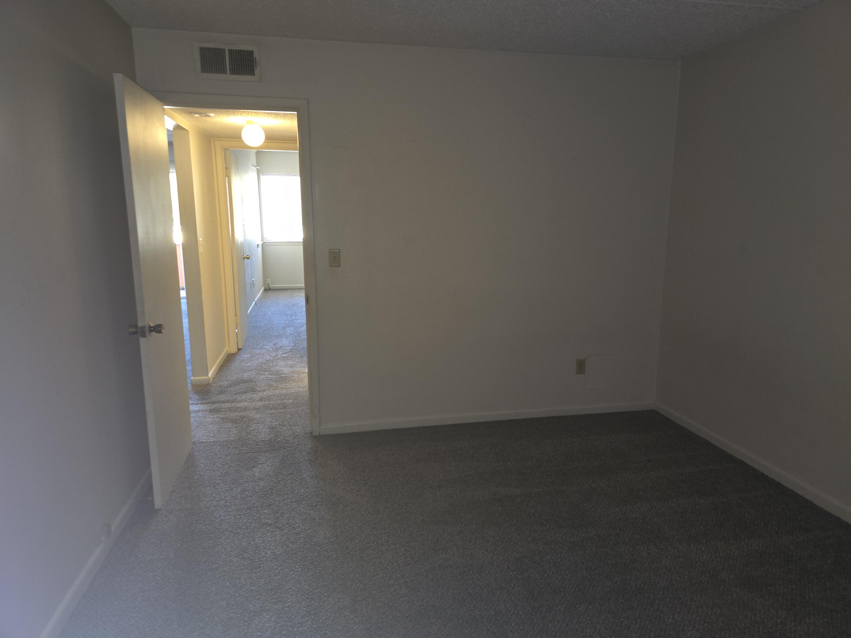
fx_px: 565
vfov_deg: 58.9
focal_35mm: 23
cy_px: 319
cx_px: 426
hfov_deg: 73.9
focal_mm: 6.3
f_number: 1.7
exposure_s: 1/21.7
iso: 125
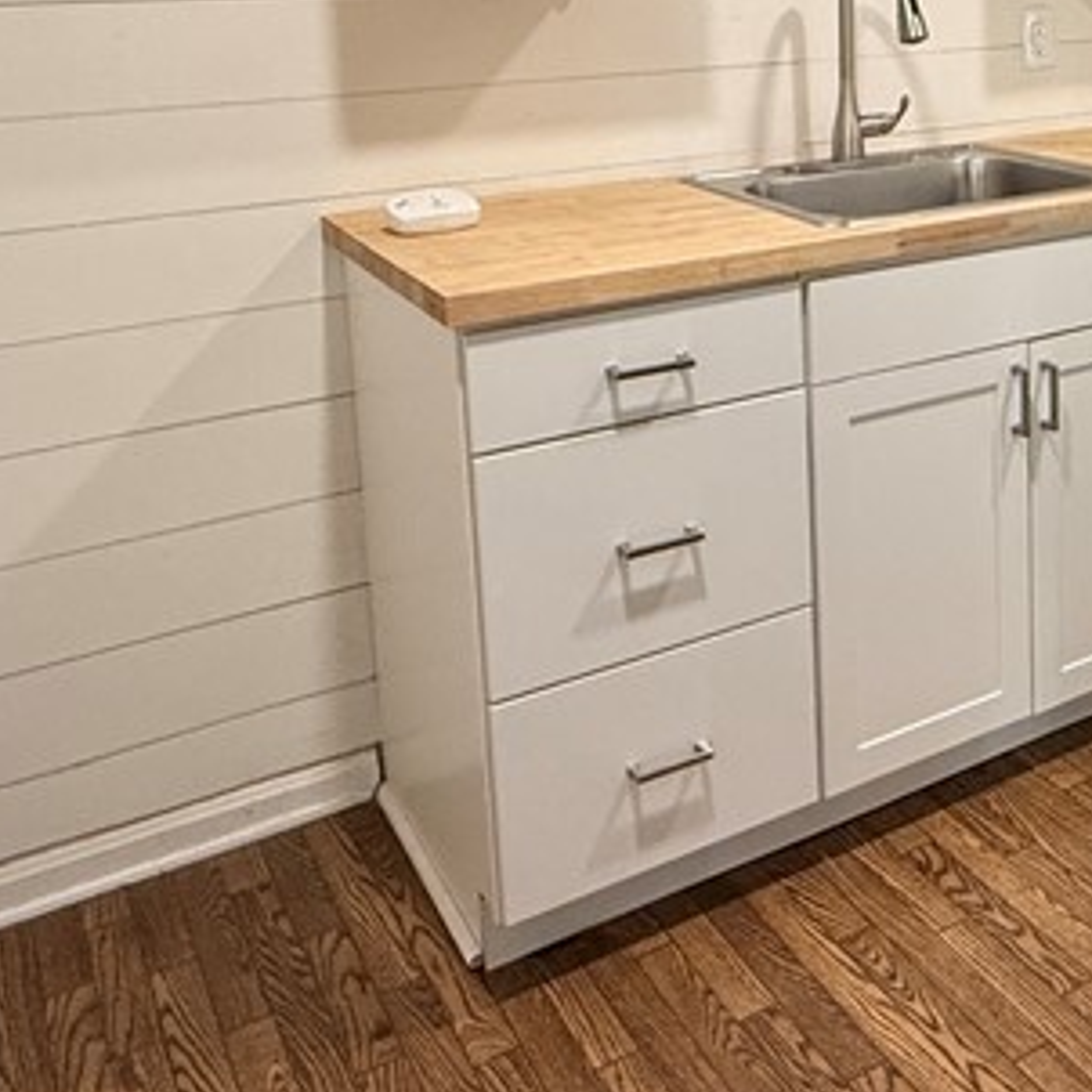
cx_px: 1059
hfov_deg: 36.5
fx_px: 1499
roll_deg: +0.4
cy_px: 141
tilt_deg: -8.2
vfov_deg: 37.8
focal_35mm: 42
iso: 250
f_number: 2.2
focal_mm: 2.22
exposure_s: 1/120
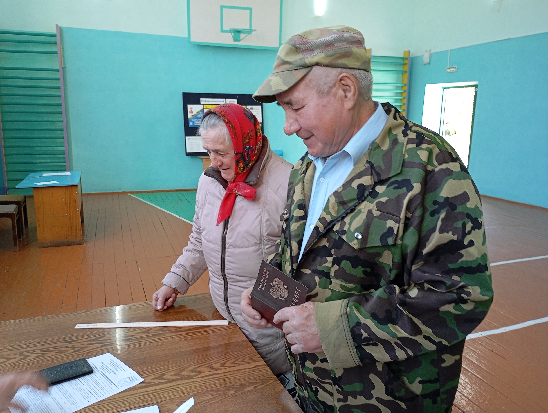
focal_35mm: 28
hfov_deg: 63.4
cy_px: 206
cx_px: 274
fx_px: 444
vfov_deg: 49.9
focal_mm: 4.27
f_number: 1.8
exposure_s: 1/50
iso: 487
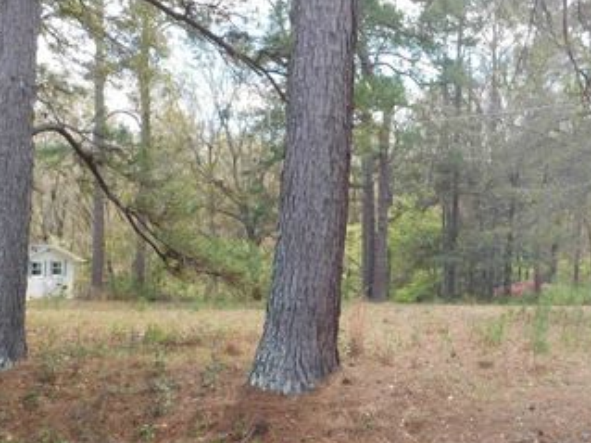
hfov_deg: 39.2
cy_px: 273
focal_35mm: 47
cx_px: 452
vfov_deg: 30.7
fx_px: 802
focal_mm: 5.3
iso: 125
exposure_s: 1/200
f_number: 3.2
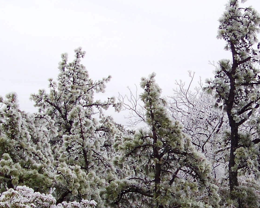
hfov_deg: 18.4
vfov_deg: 14.9
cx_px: 214
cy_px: 150
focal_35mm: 103
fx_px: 793
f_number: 2.8
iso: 64
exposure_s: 1/400
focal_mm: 5.85
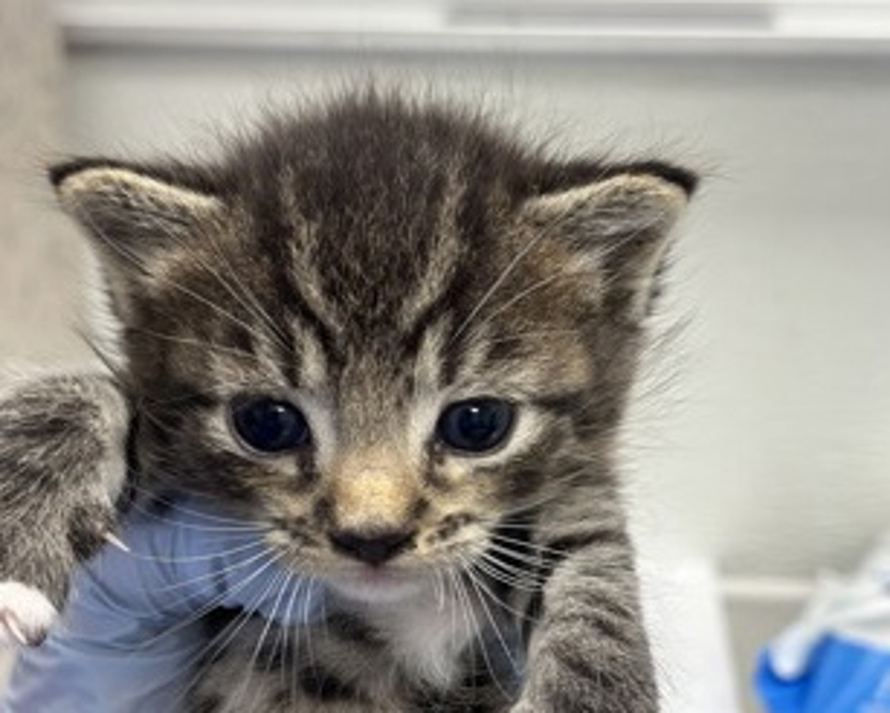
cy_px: 539
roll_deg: -1.1
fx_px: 1687
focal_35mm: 64
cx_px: 448
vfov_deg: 23.6
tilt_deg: -25.8
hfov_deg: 29.6
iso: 125
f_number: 1.78
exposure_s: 1/120
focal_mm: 6.86
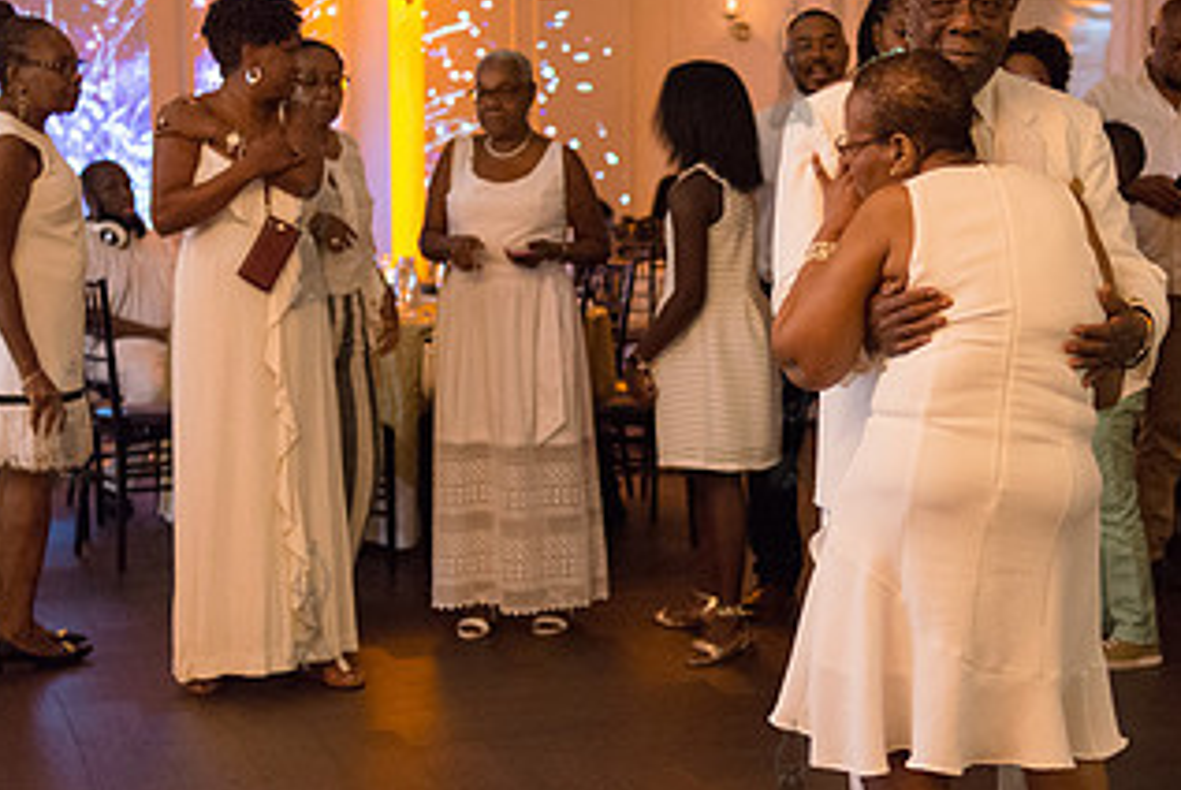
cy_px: 423
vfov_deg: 21.3
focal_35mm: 64
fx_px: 2101
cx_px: 790
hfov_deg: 31.1
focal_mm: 35
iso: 4000
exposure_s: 1/125
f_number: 2
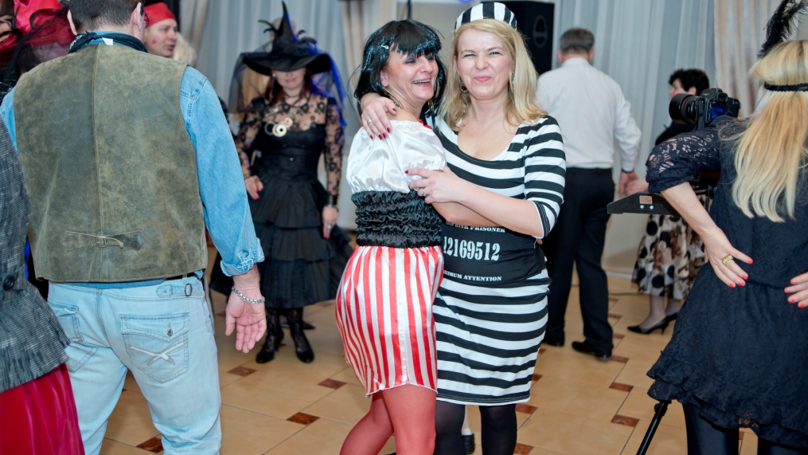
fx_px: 793
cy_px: 195
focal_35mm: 37
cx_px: 404
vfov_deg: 31.9
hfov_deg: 54.0
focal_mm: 35
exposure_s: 1/320
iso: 400
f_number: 2.8
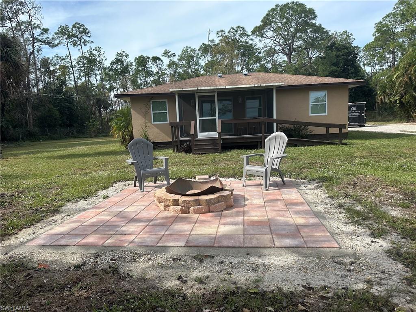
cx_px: 208
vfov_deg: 56.8
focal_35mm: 24
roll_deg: +2.9
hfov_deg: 71.6
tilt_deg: -7.0
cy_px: 156
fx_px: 288
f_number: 1.78
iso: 80
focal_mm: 6.86
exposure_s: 1/2882
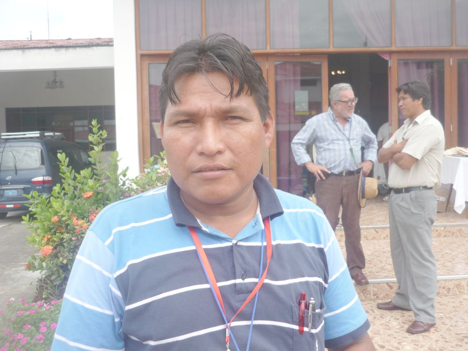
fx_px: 446
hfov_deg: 55.4
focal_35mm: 33
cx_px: 234
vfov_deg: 42.9
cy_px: 176
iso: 100
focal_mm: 5.5
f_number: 2.8
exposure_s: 1/640
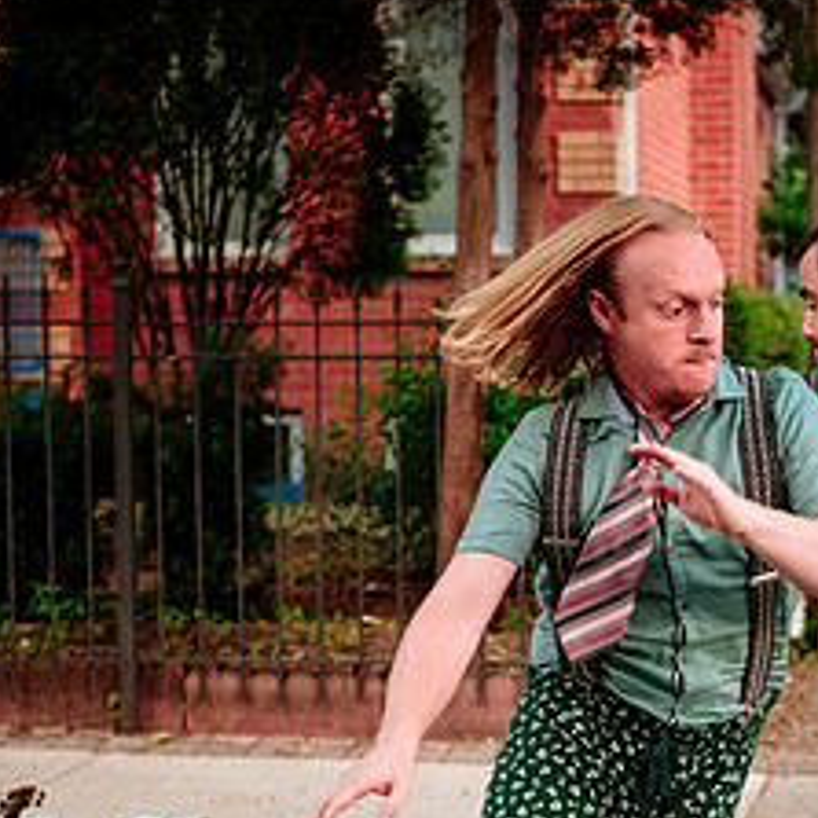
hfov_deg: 16.3
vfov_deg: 16.3
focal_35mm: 106
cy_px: 625
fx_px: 2834
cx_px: 693
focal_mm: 32.2
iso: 500
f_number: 1.8
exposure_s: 1/500
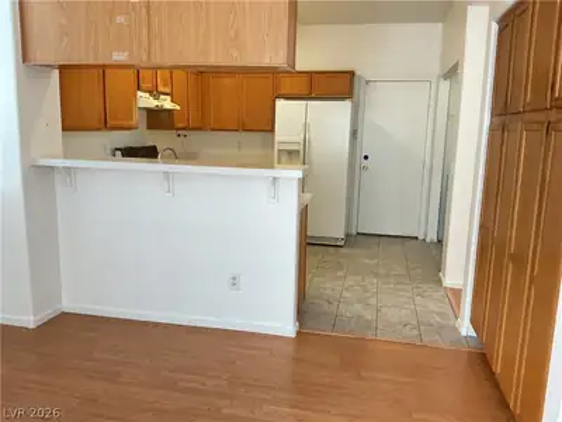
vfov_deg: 48.2
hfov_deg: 61.7
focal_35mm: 29
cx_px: 281
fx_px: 471
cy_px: 211
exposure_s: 1/60
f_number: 1.8
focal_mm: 3
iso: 160
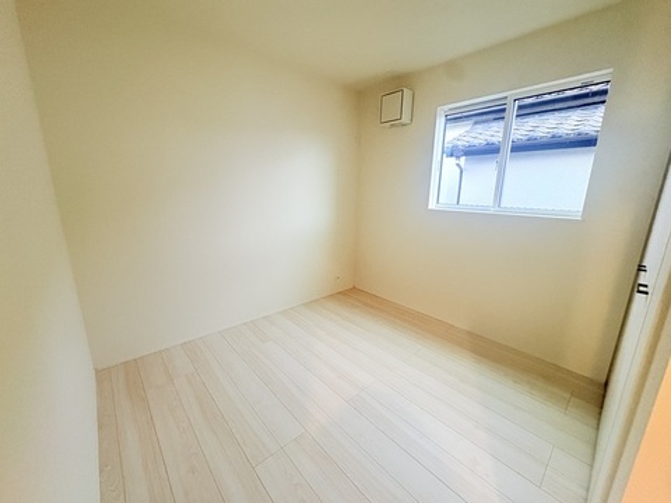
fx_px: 271
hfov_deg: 102.1
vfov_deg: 85.7
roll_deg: -0.3
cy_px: 252
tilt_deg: -12.0
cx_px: 336
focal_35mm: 14
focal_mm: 2.22
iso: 320
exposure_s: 1/50
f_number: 2.2
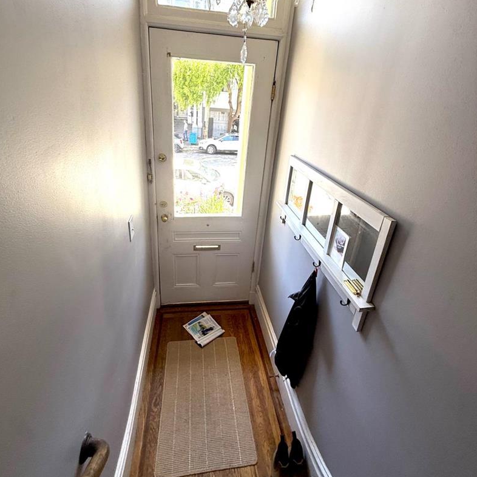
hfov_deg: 84.0
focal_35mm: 17
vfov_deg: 83.5
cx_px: 233
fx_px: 265
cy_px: 206
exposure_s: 1/112
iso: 50
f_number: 2.2
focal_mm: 2.22
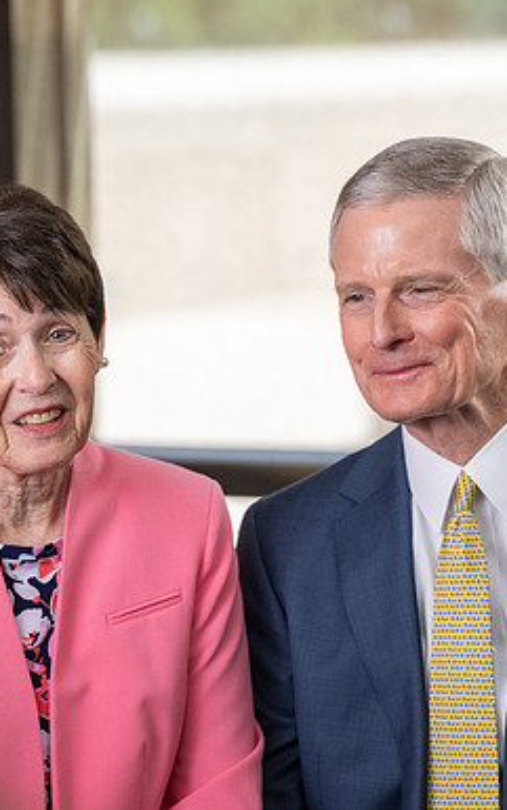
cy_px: 405
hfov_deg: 7.8
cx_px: 221
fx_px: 3732
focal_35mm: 169
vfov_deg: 12.4
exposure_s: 1/400
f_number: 4
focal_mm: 110
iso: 2000
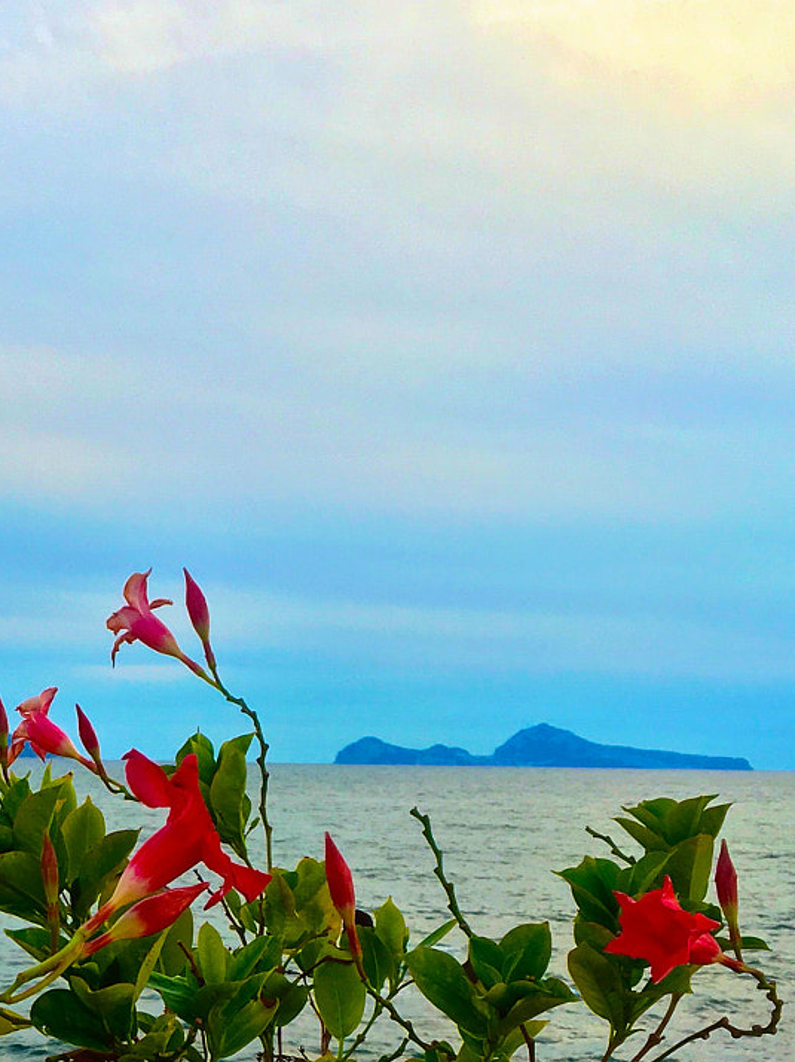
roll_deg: -2.2
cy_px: 1059
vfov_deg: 28.1
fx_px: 1992
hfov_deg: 21.9
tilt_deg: -8.8
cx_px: 30
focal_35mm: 65
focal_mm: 4.15
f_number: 2.2
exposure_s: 1/131
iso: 25
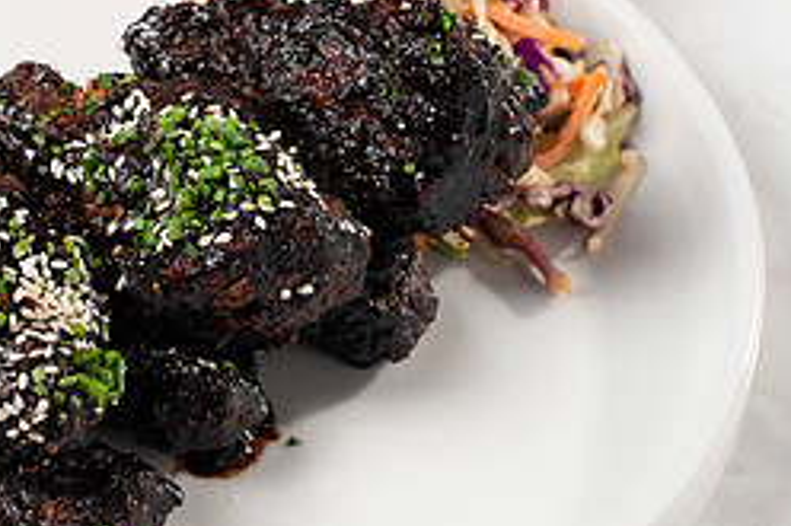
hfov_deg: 17.4
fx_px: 2569
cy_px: 247
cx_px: 169
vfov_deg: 11.7
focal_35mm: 117
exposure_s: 1/250
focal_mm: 50
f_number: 6.3
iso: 250
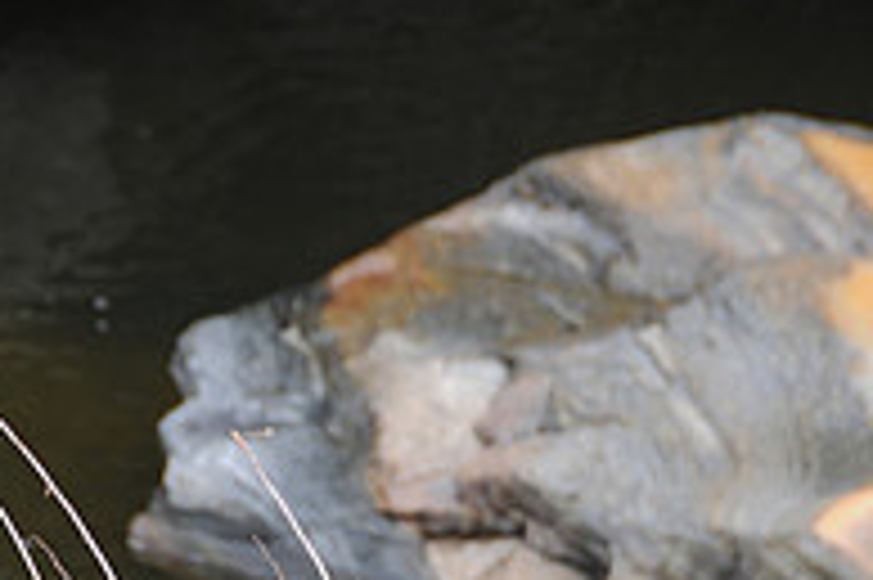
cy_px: 717
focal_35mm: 897
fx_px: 21733
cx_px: 486
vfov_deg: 1.5
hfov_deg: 2.3
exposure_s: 1/125
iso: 200
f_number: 5.6
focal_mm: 200
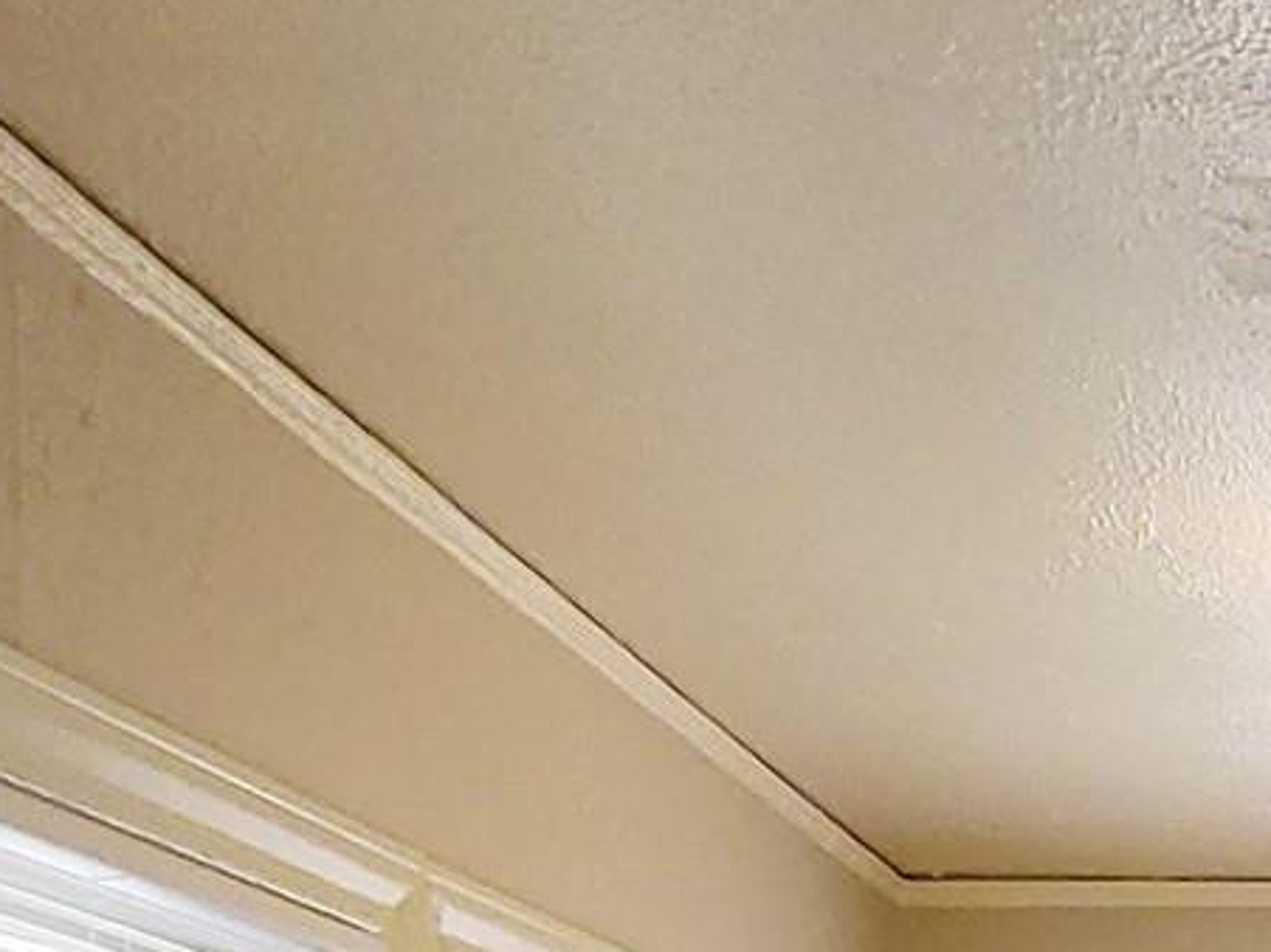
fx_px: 2166
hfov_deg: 27.9
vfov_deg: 20.9
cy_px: 1451
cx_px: 1587
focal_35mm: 59
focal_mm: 2.2
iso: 100
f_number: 2.2
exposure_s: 1/59
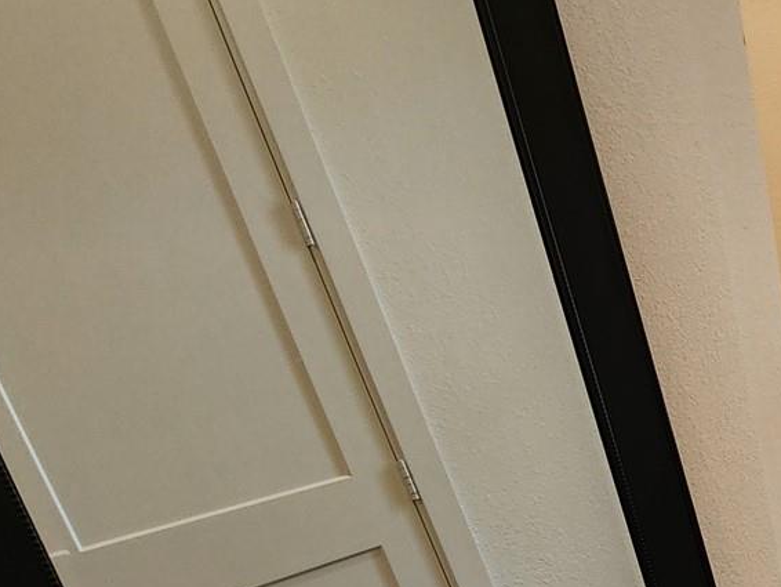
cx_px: 1163
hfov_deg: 27.8
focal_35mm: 47
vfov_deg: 29.6
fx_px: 1061
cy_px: 528
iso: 80
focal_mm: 2.2
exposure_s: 1/60
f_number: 2.2
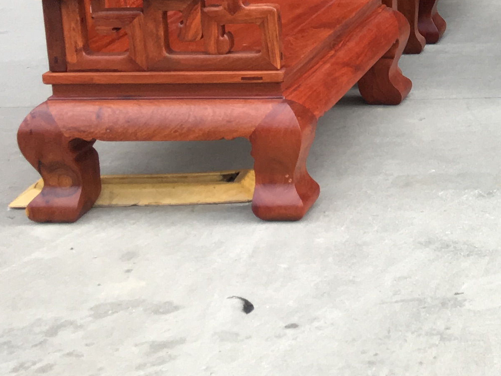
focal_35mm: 97
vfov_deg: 14.7
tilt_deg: -10.0
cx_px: 802
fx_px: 1404
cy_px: -91
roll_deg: -0.2
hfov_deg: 17.6
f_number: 2.2
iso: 32
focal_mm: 4.15
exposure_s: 1/50
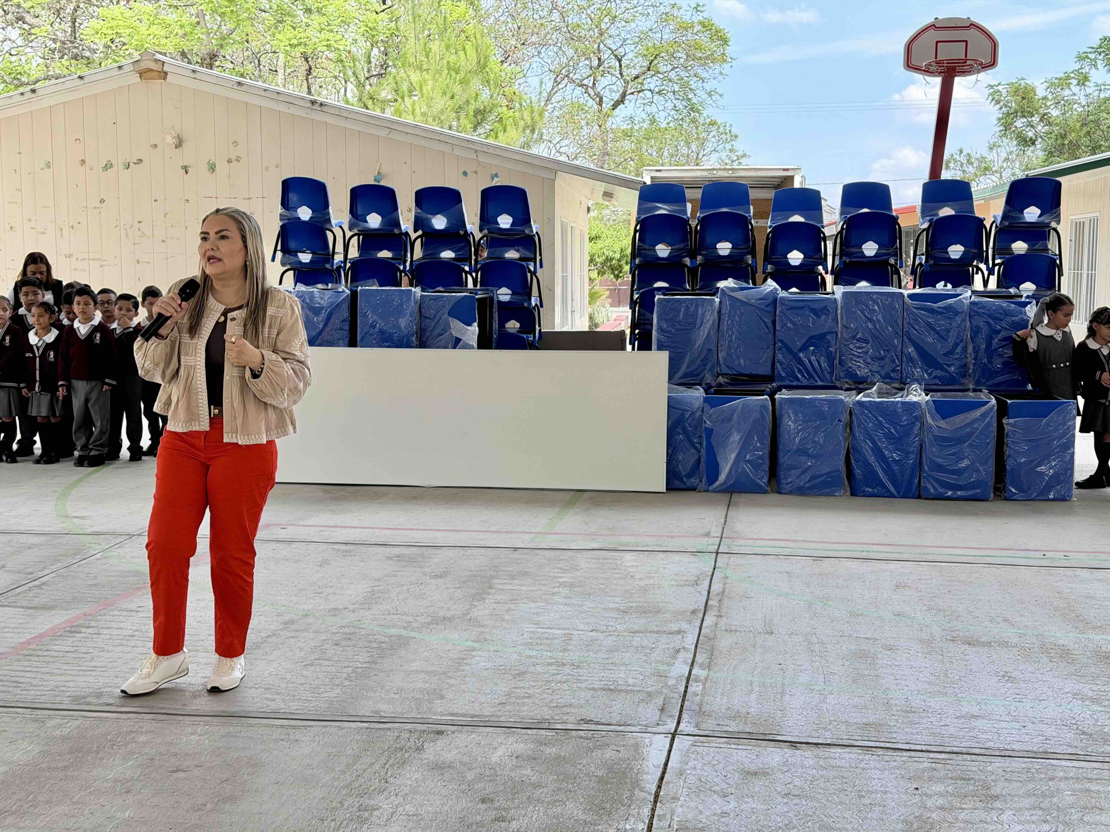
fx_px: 1539
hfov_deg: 39.7
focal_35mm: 48
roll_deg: +0.3
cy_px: 416
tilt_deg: -4.9
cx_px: 555
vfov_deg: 30.3
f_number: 1.78
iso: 100
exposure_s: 1/1055
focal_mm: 6.76
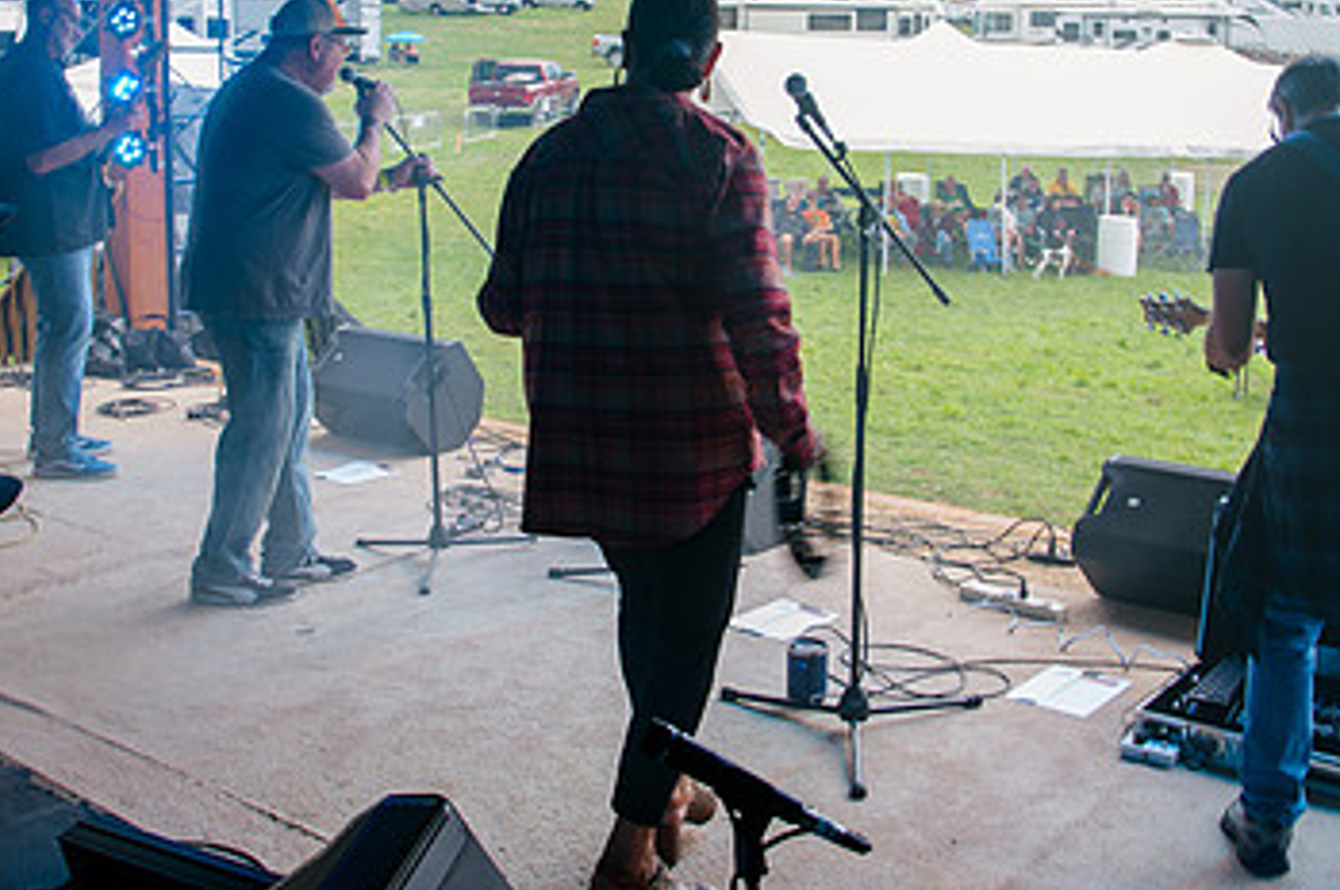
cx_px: 641
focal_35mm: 42
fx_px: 1562
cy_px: 253
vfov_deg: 31.4
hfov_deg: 46.4
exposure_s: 1/30
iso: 200
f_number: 7.1
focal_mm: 24
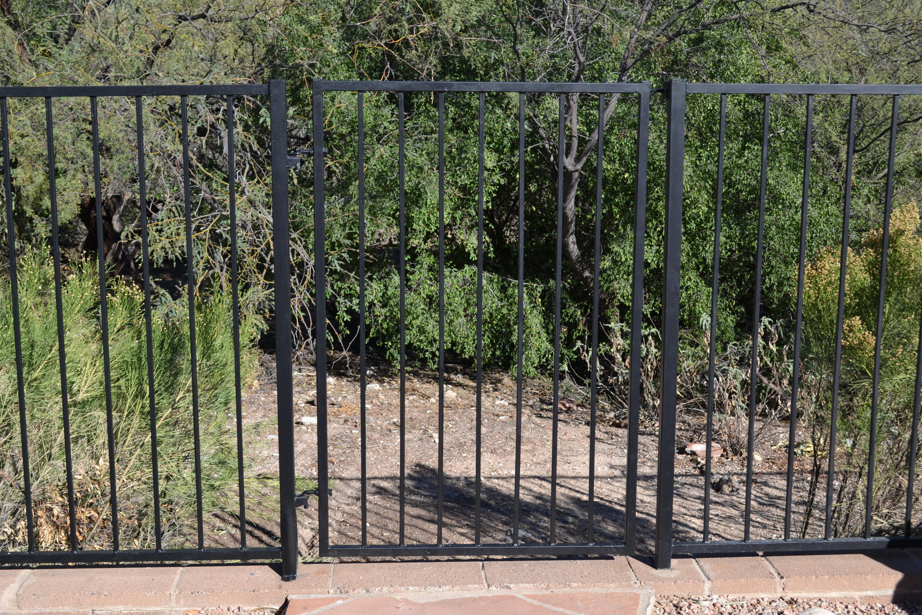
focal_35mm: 47
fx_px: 1192
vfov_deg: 28.9
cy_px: 287
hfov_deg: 42.3
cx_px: 458
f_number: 7.1
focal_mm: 29
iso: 100
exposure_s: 1/200
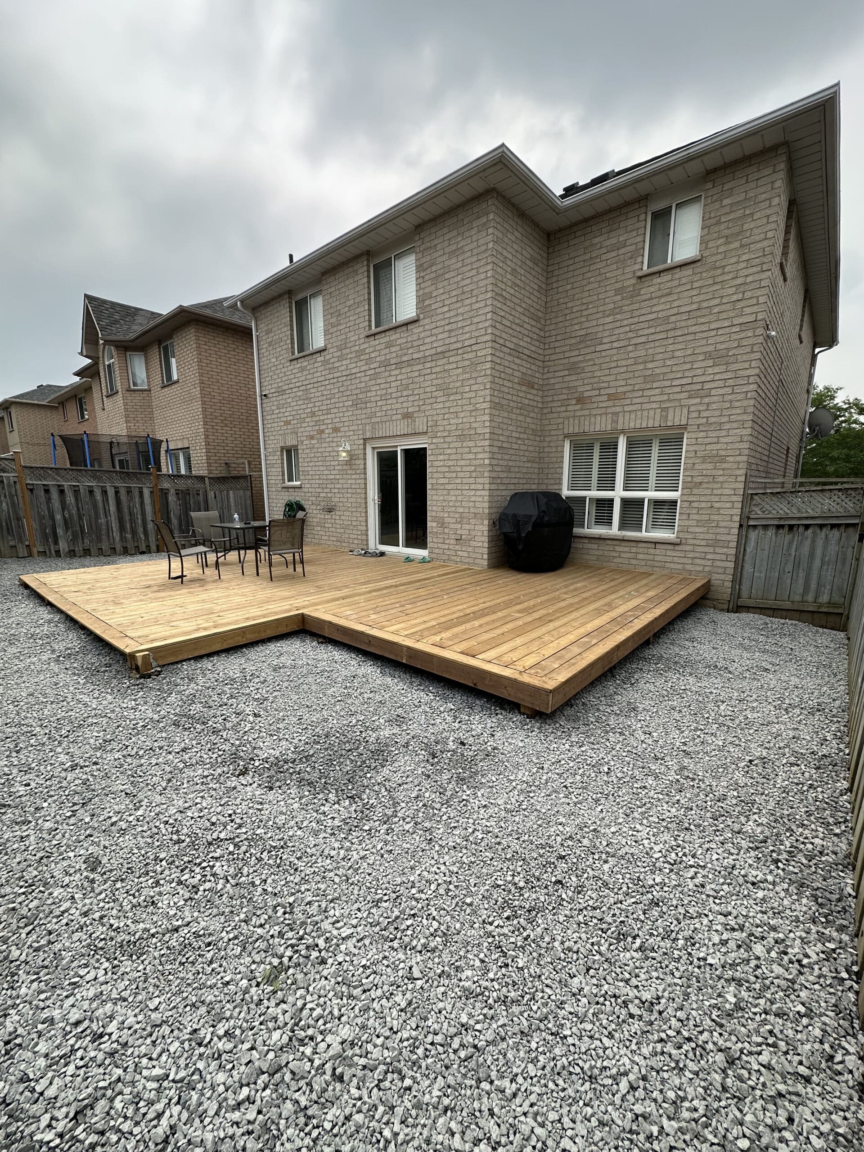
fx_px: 466
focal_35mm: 14
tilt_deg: -9.7
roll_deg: +0.2
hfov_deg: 85.7
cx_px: 432
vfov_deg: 102.1
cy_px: 576
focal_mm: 2.22
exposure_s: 1/1233
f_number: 2.2
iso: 40
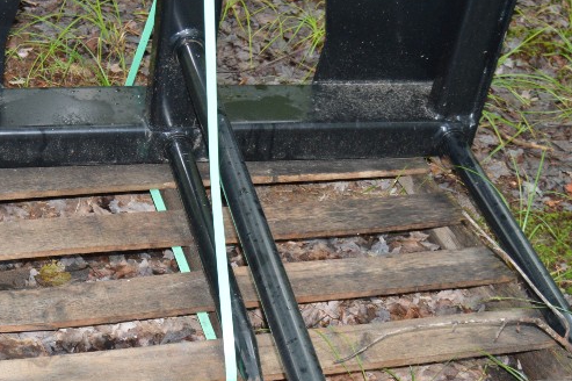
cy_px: 221
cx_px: 242
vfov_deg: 18.6
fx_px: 1159
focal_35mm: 73
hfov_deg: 27.7
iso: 800
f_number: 3.8
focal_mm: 24
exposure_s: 1/60
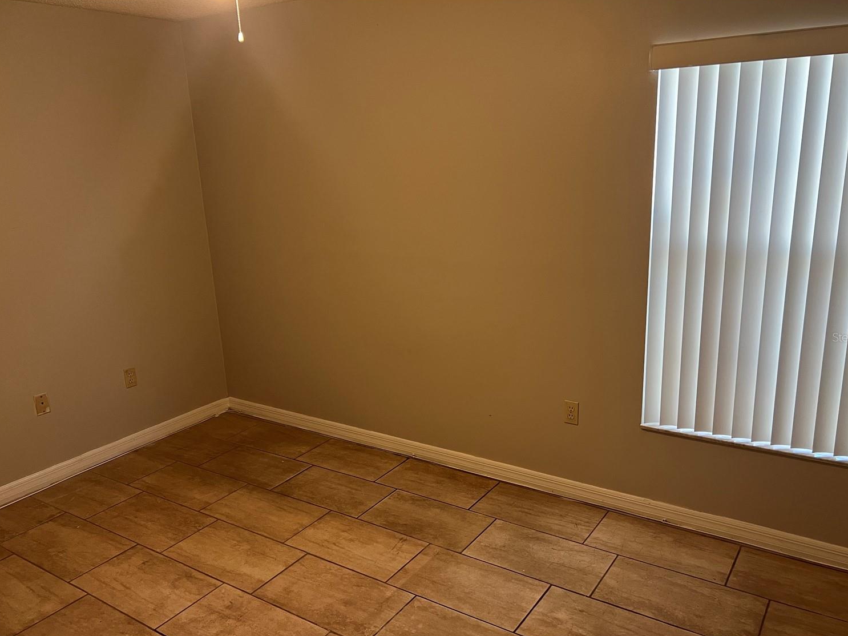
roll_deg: +2.8
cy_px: 337
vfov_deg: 49.7
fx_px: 686
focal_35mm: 28
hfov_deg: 63.4
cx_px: 430
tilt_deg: -15.4
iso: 250
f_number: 1.5
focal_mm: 5.7
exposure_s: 1/60
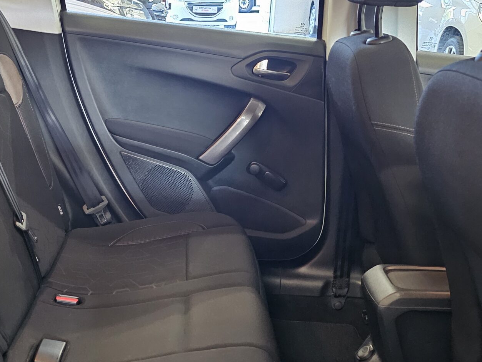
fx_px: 654
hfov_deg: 40.0
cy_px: 307
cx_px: 163
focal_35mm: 47
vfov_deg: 29.9
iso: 1600
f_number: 1.7
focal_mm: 6.3
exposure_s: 1/20
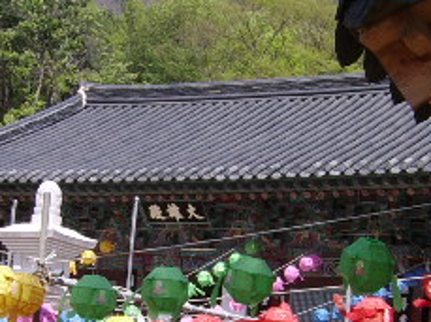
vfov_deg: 15.0
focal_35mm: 98
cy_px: 256
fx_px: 1218
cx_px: 171
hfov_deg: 20.0
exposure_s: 1/272
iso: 50
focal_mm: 5.95
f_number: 5.8
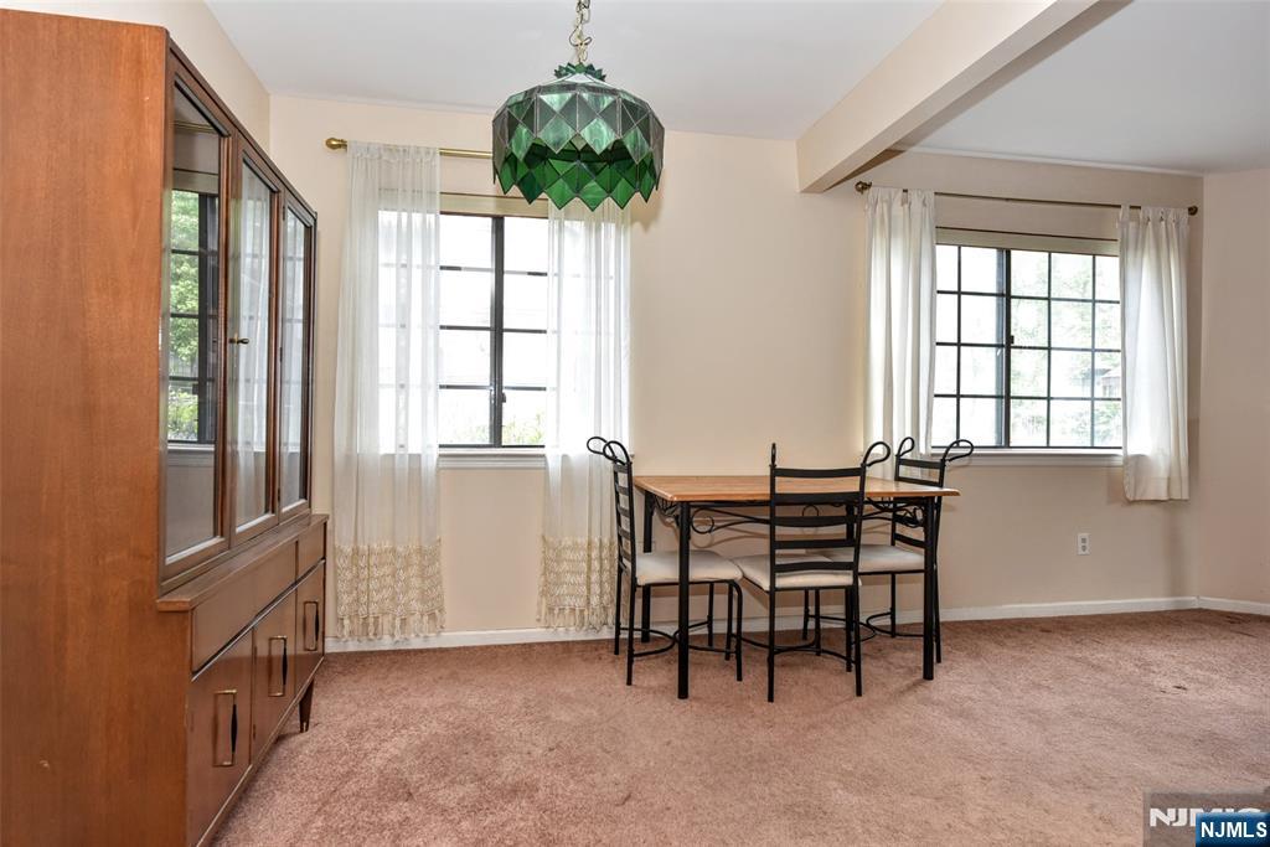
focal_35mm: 20
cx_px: 635
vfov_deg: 61.9
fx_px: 706
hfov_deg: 84.0
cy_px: 424
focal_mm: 20
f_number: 5.6
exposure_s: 1/125
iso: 800
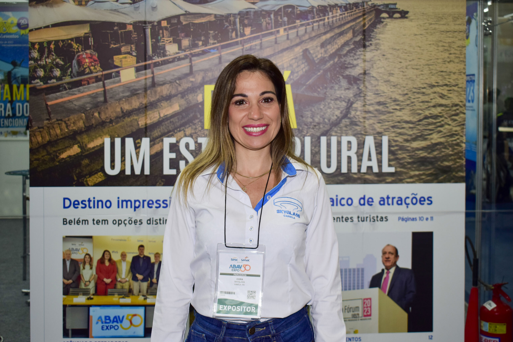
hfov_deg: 38.9
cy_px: 171
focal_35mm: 51
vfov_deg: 26.5
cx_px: 256
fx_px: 727
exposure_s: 1/160
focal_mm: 34
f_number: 4.5
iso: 500
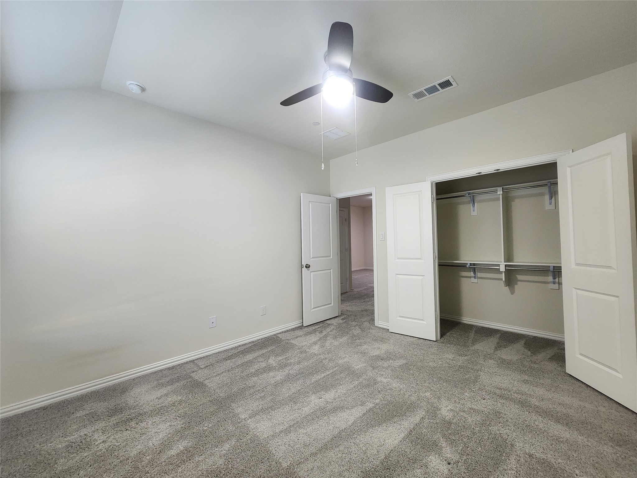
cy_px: 239
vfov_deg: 89.9
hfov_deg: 106.2
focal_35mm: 13
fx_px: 239
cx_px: 318
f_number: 2.2
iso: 320
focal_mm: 2.2
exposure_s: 1/40
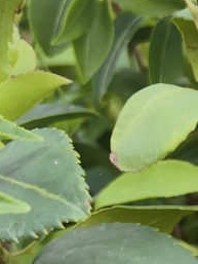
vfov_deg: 17.2
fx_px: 853
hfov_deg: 11.8
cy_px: 253
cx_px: 395
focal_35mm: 112
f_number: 2
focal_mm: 5.75
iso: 50
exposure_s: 1/405
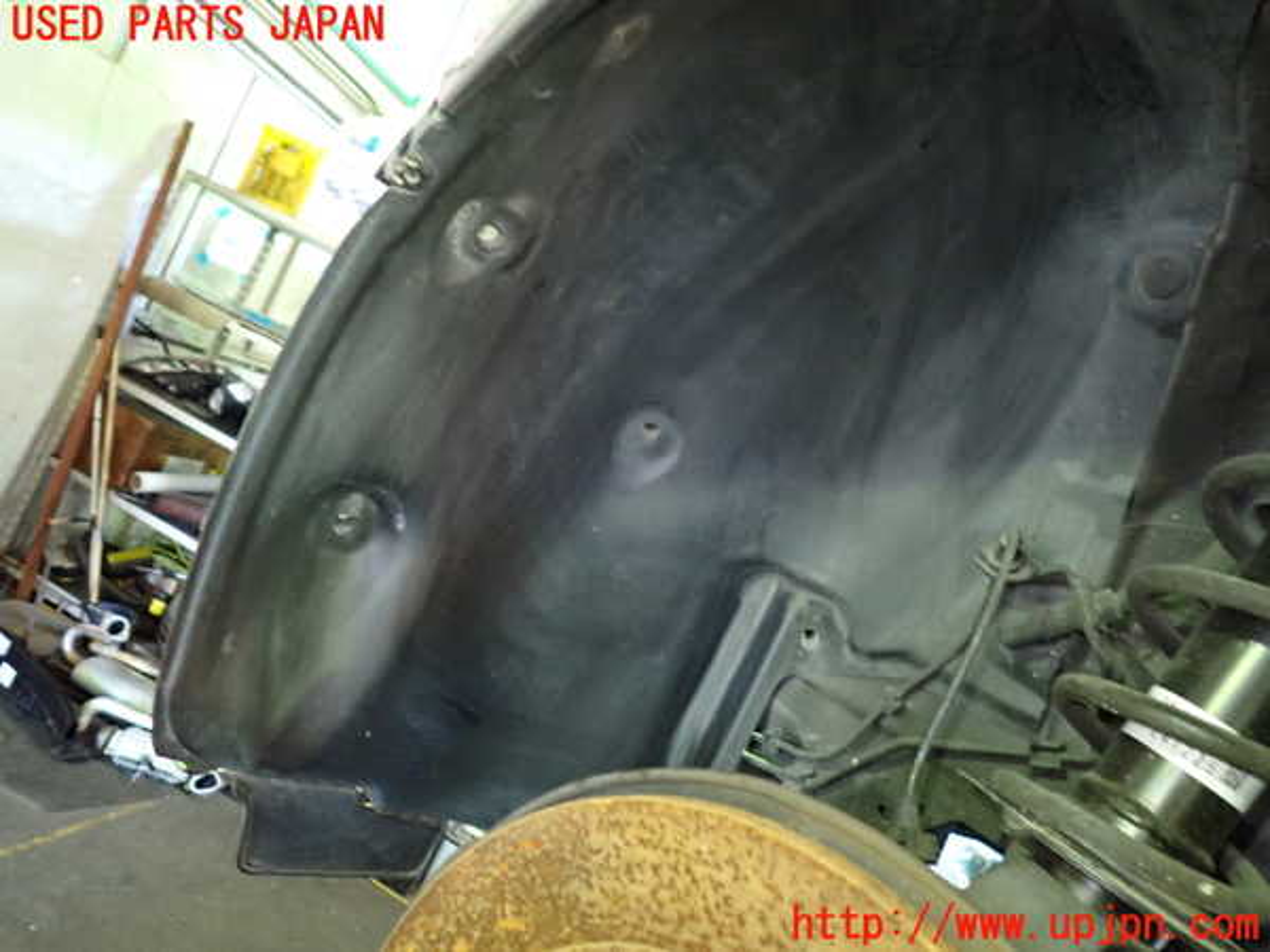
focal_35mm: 25
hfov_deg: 69.4
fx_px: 917
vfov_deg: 54.9
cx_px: 635
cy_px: 476
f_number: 2
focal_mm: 4.5
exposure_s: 1/25
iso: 800
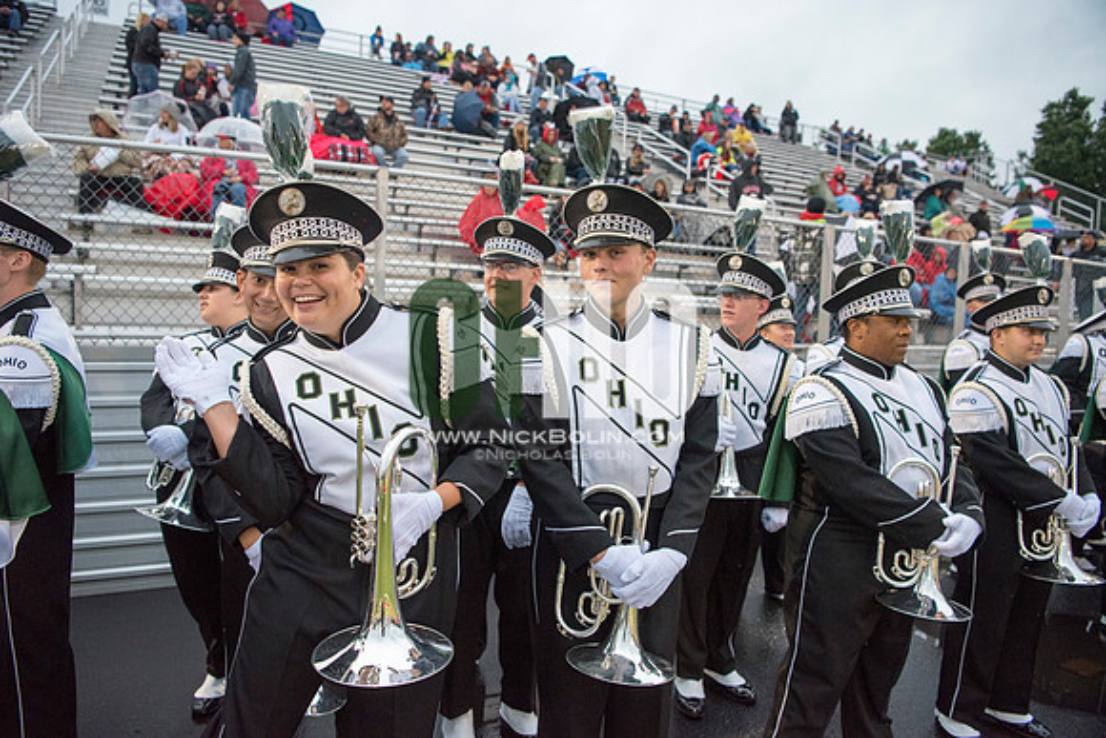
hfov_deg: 73.7
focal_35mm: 24
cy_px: 369
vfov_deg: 53.2
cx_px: 553
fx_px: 737
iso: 2000
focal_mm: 24
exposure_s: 1/800
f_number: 3.2
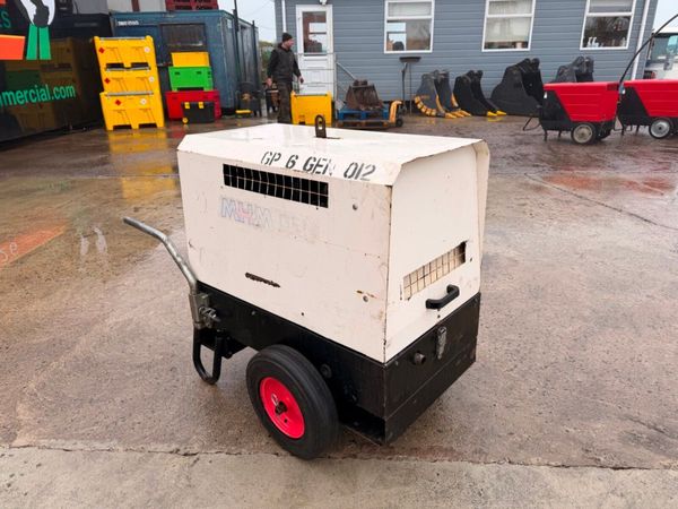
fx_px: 470
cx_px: 339
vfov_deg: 56.8
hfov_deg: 71.6
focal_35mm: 24
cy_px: 254
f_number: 1.78
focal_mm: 6.76
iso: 80
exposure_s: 1/695
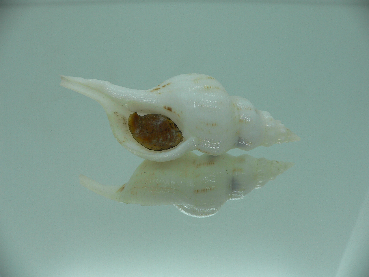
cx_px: 184
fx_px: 373
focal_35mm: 35
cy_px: 138
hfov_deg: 52.6
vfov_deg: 40.7
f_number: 2.8
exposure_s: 1/80
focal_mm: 4.6
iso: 80
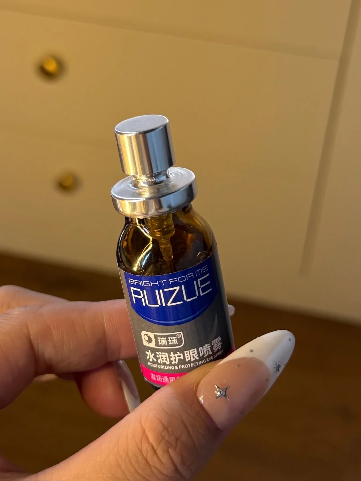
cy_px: 240
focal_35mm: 24
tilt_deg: -47.6
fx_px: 334
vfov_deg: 71.6
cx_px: 180
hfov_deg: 56.8
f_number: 1.78
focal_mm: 6.76
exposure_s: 1/63
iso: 200
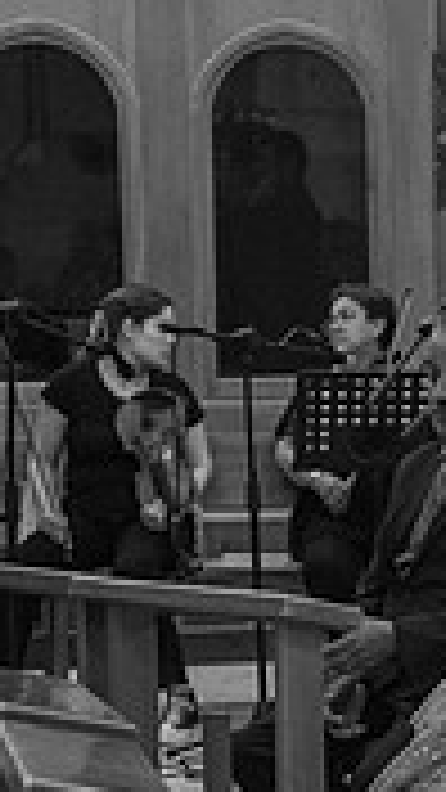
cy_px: 727
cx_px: 1081
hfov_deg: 6.6
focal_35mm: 173
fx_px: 3637
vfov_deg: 12.3
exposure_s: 1/125
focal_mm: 50
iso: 1600
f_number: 3.5
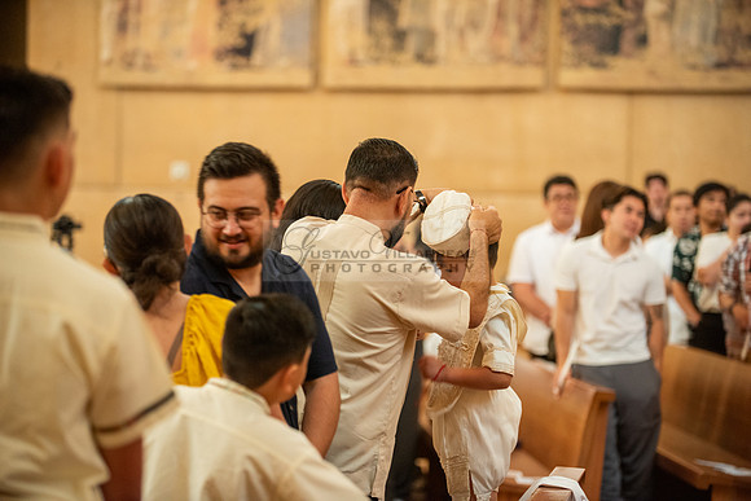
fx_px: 2504
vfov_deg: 11.4
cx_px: 376
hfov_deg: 17.1
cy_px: 250
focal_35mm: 120
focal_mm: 120
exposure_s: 1/80
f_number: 2.8
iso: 2000
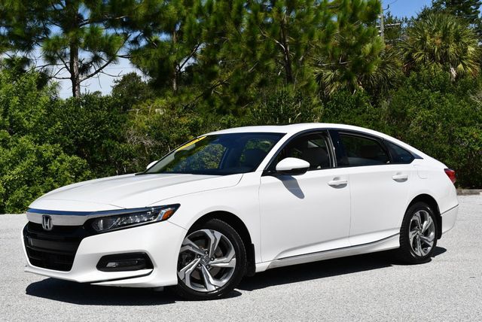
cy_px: 161
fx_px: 777
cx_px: 241
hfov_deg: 34.5
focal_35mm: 58
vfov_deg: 23.4
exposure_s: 1/320
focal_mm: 29
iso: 100
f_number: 9
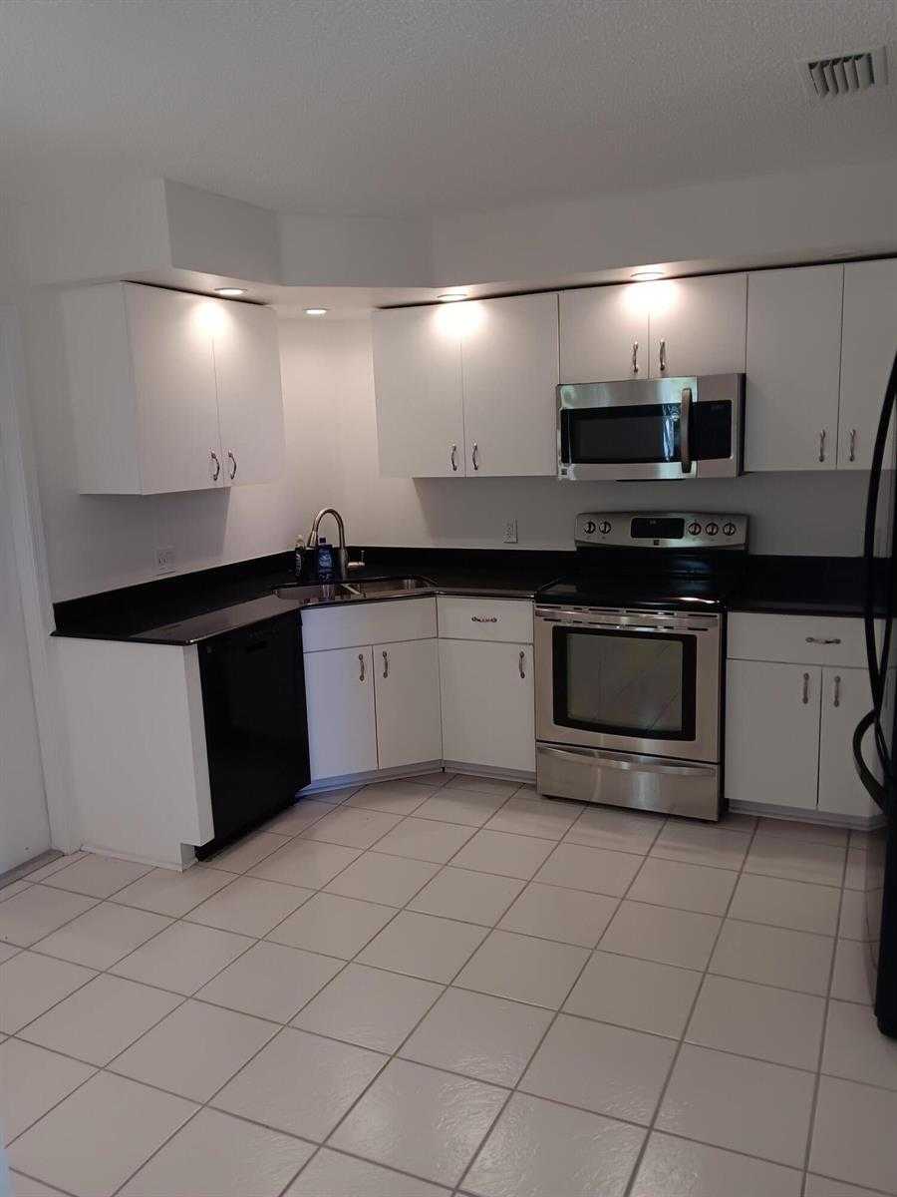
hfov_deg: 53.1
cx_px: 448
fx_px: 898
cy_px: 598
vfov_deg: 67.3
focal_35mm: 26
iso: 64
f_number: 1.8
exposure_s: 1/25
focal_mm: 3.98
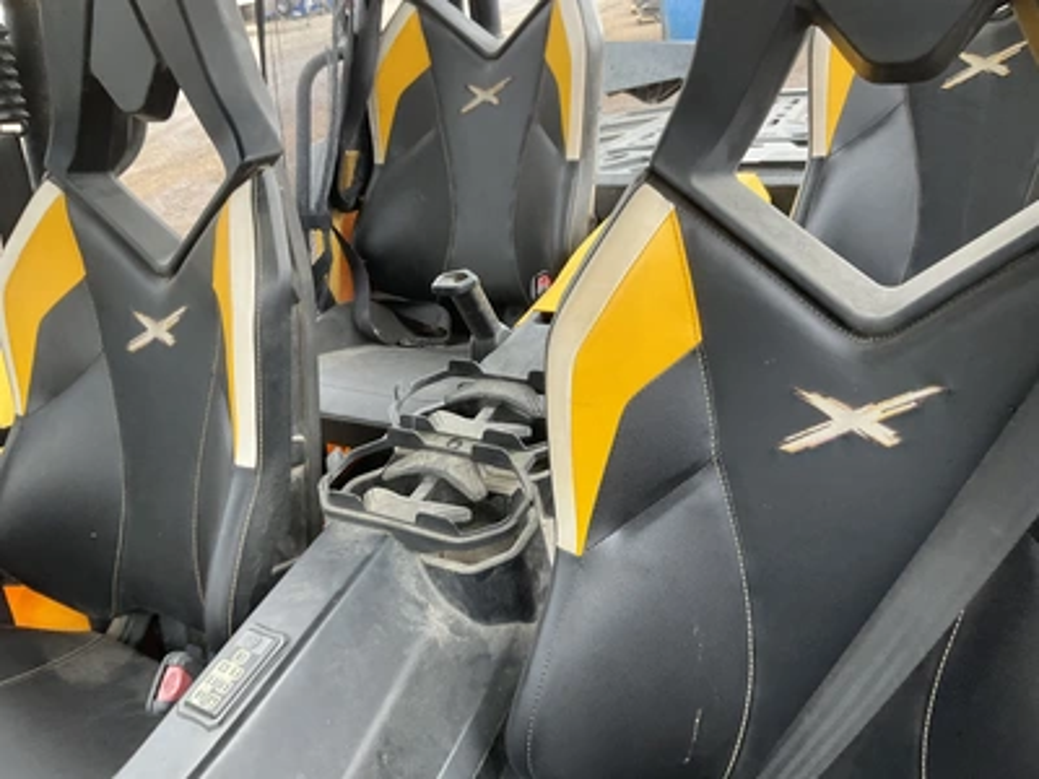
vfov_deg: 48.2
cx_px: 520
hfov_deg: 61.7
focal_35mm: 29
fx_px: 870
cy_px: 390
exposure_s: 1/143
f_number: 1.8
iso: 32
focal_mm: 3
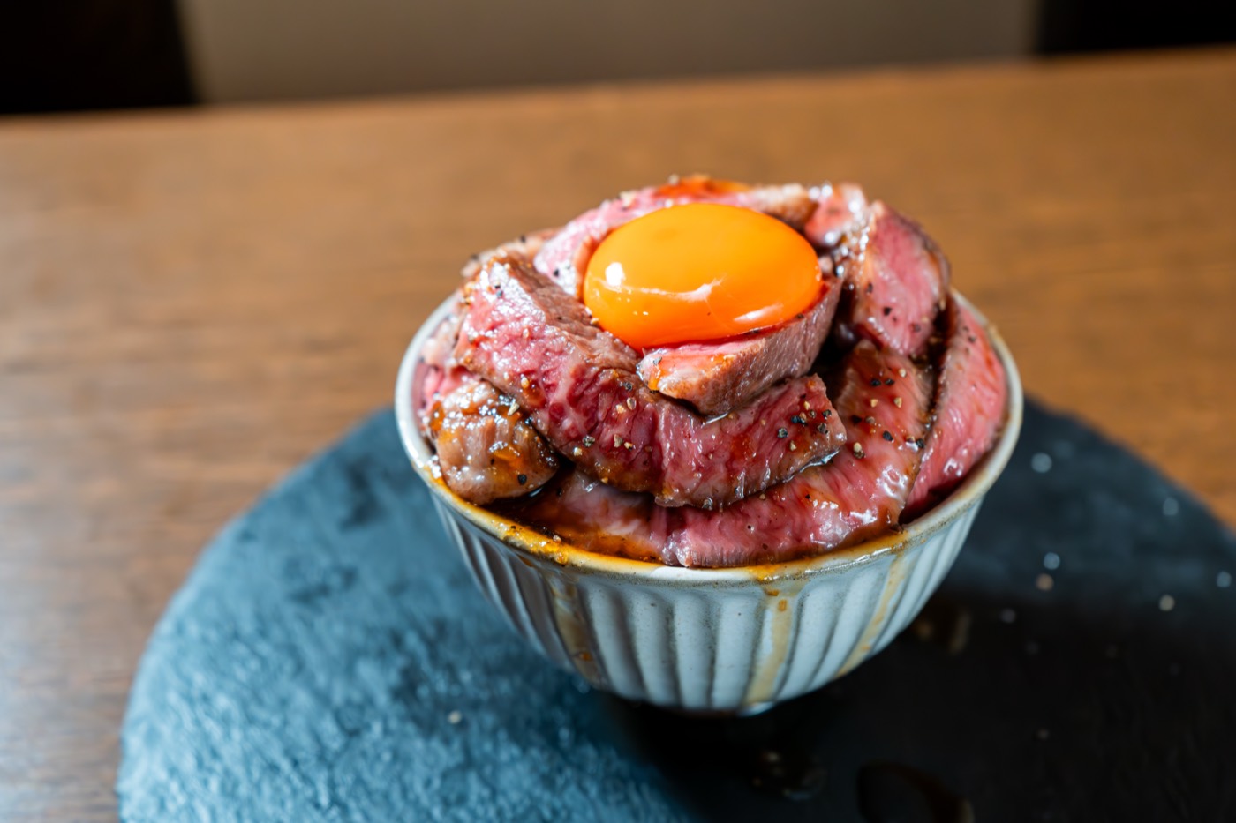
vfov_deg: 33.4
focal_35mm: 40
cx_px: 618
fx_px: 1373
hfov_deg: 48.5
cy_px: 412
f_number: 5
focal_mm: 40
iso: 6400
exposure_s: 1/200
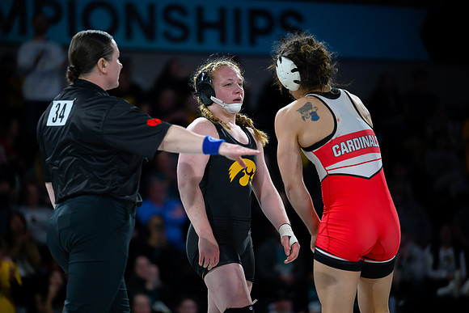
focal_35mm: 200
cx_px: 234
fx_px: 2606
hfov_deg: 10.3
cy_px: 156
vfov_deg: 6.9
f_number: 2.8
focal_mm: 200
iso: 2800
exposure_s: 1/800
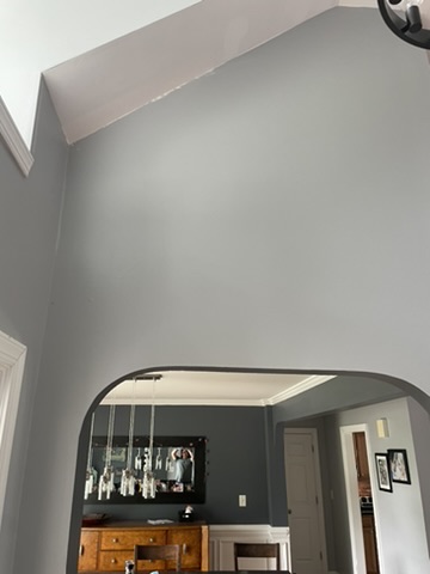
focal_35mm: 26
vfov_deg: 67.3
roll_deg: +0.0
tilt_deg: +20.1
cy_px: 287
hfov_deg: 53.1
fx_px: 431
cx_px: 215
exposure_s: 1/62
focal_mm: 4.2
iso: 125
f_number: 1.6
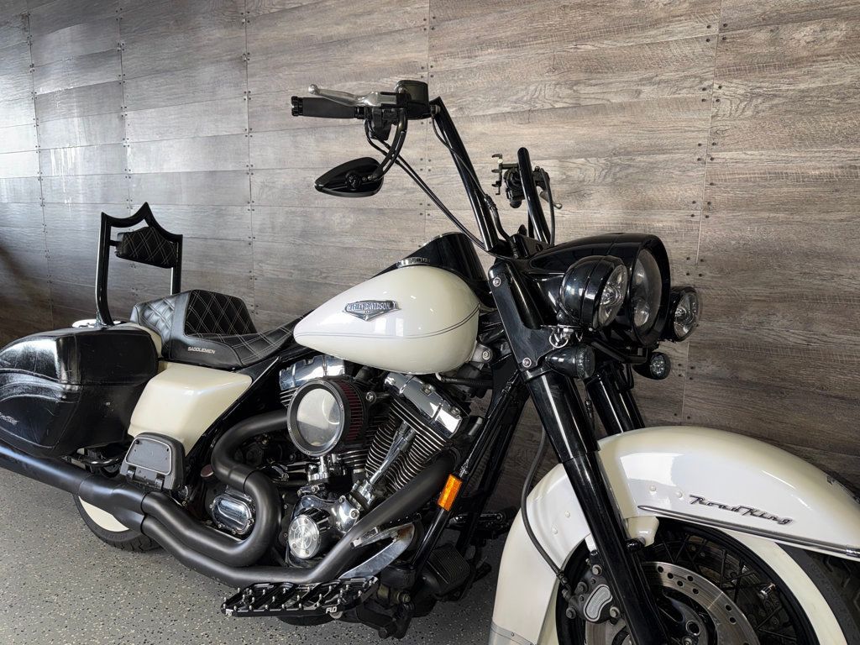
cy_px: 322
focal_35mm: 24
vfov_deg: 56.8
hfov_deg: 71.6
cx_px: 430
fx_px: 596
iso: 64
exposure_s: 1/30
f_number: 1.78
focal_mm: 6.76
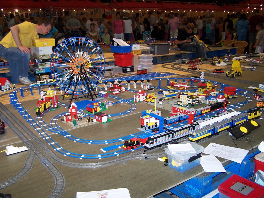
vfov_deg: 37.7
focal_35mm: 38
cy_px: 99
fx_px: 290
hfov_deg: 49.0
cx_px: 132
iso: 140
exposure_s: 1/60
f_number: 2.8
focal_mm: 6.3
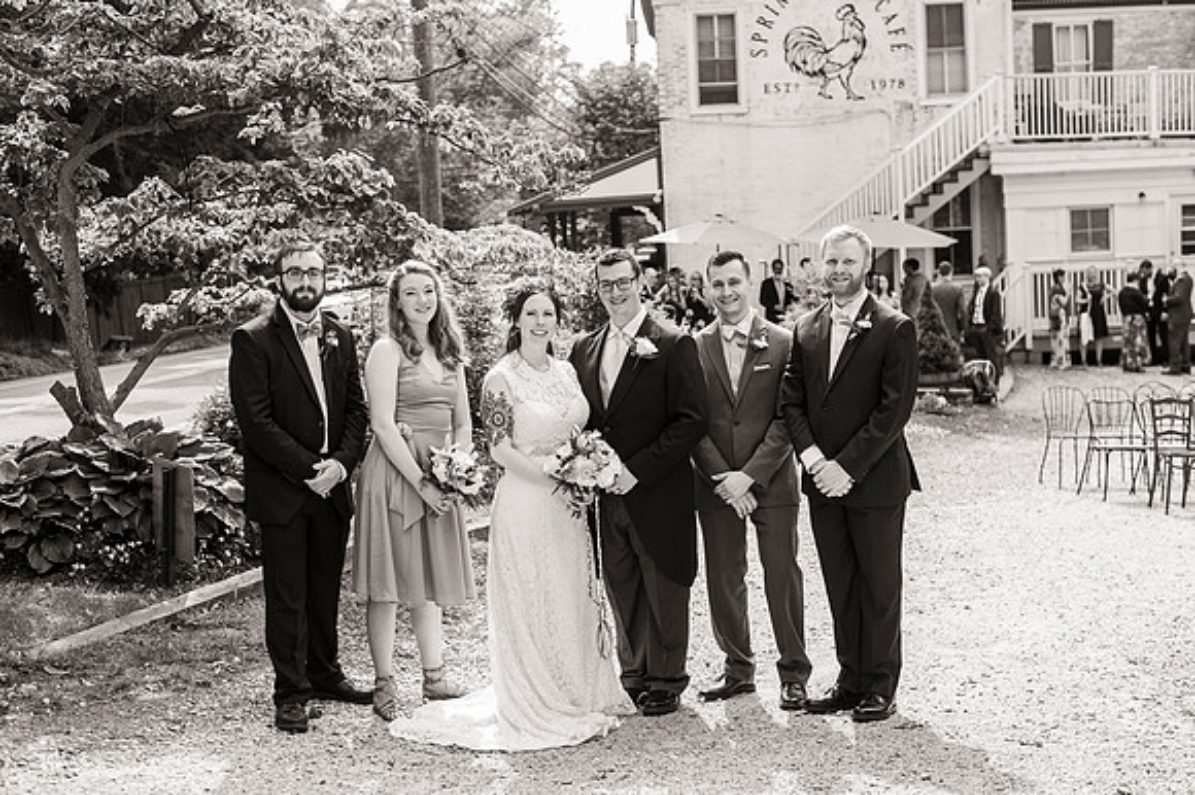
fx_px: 1659
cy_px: 398
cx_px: 598
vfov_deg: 27.0
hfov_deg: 39.6
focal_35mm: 50
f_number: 4
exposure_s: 1/500
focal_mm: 50
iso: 320
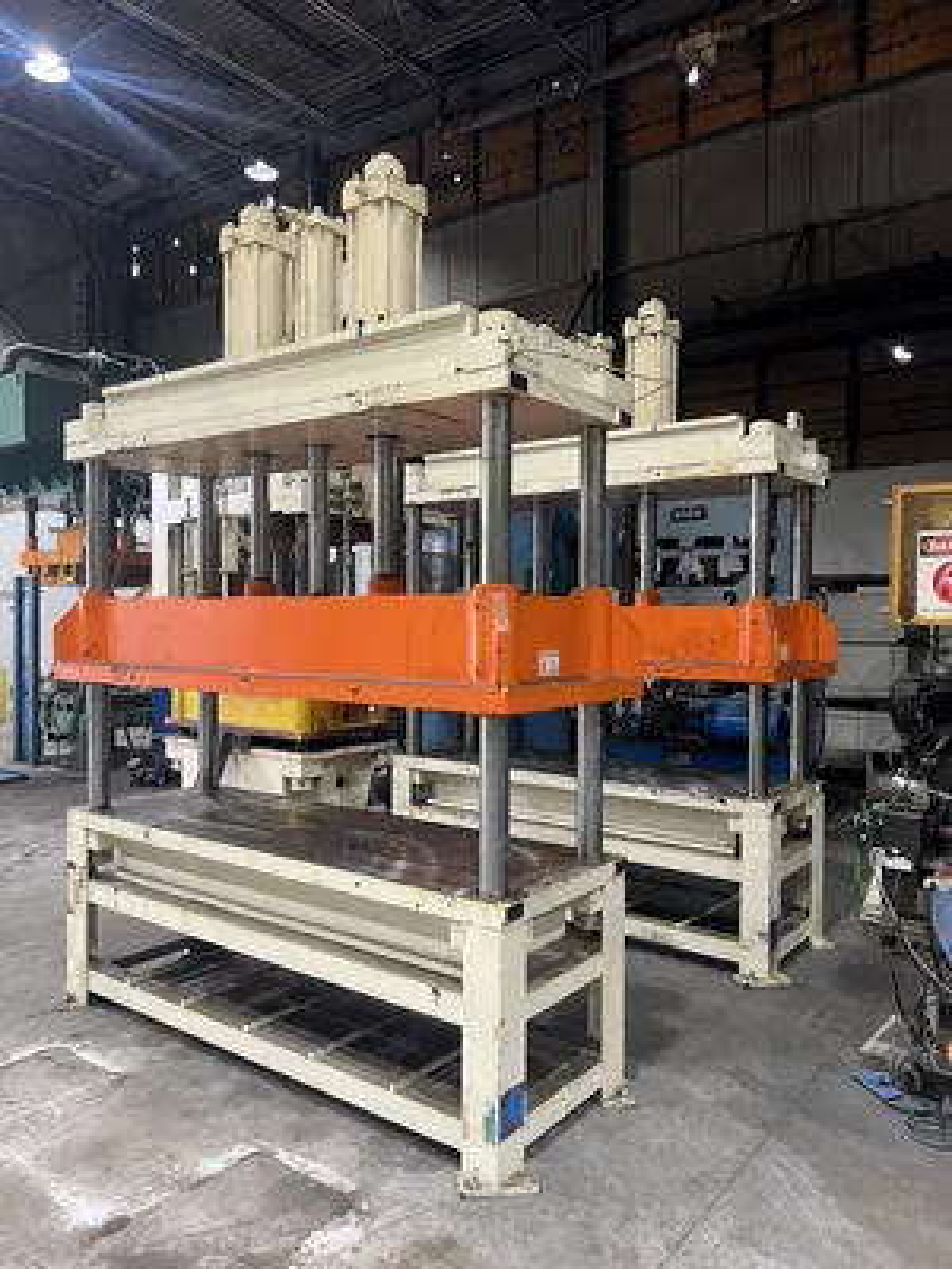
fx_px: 953
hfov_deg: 53.1
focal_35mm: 26
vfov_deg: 67.3
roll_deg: -0.5
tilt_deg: -0.4
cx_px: 476
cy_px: 634
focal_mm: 5.7
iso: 100
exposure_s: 1/60
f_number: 1.5
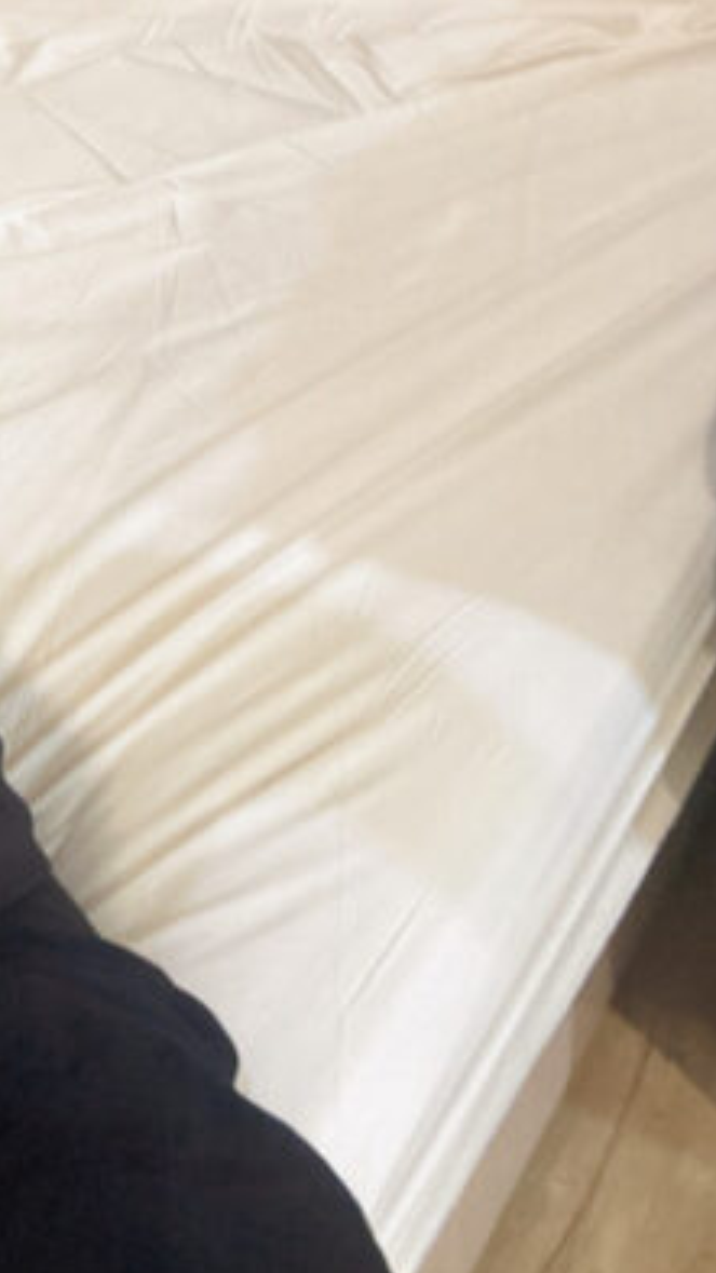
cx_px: -288
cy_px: 615
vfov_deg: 42.1
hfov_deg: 21.4
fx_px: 1654
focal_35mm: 49
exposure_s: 1/30
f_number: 1.9
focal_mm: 2.69
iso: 250
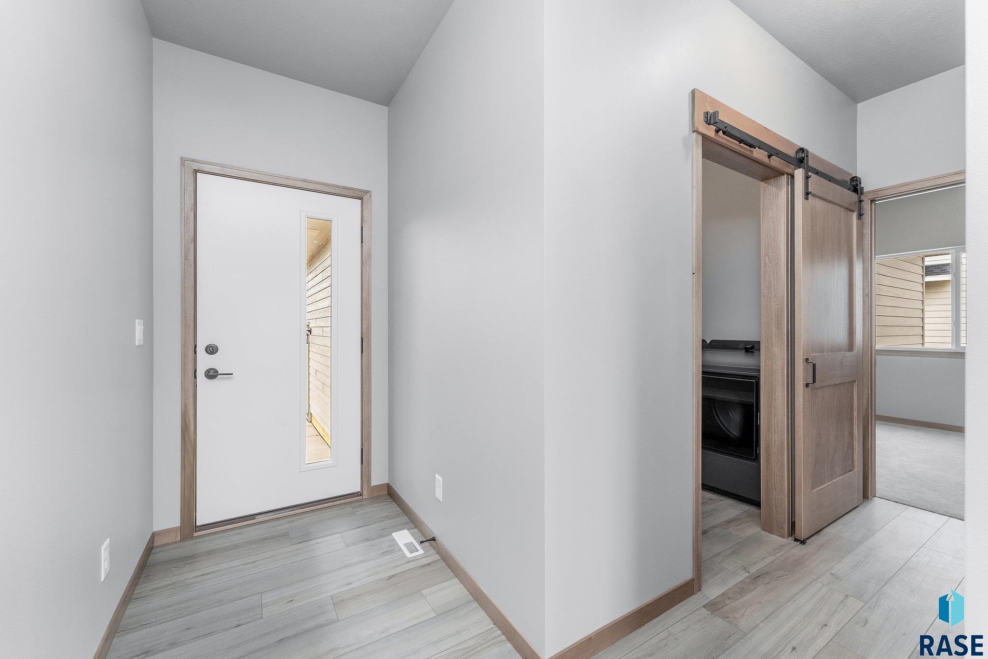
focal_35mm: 14
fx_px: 384
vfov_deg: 81.2
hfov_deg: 104.3
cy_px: 330
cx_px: 494
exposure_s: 1/160
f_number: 8
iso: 400
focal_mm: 14
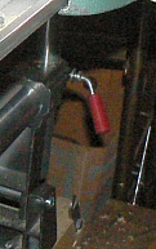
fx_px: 1072
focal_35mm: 158
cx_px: -232
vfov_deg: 12.9
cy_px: -43
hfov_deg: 7.7
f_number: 2.8
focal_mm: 6
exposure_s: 1/30
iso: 400
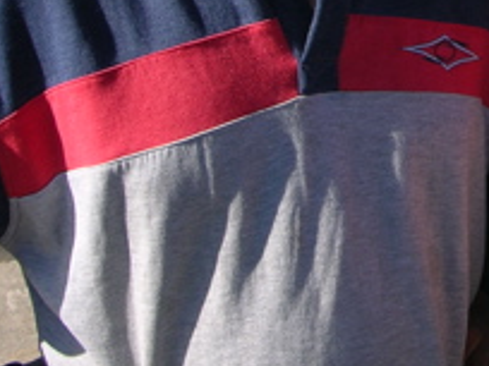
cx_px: 537
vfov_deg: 13.1
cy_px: -72
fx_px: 1554
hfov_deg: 17.3
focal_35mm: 110
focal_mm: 8.9
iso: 50
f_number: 5
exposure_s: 1/184
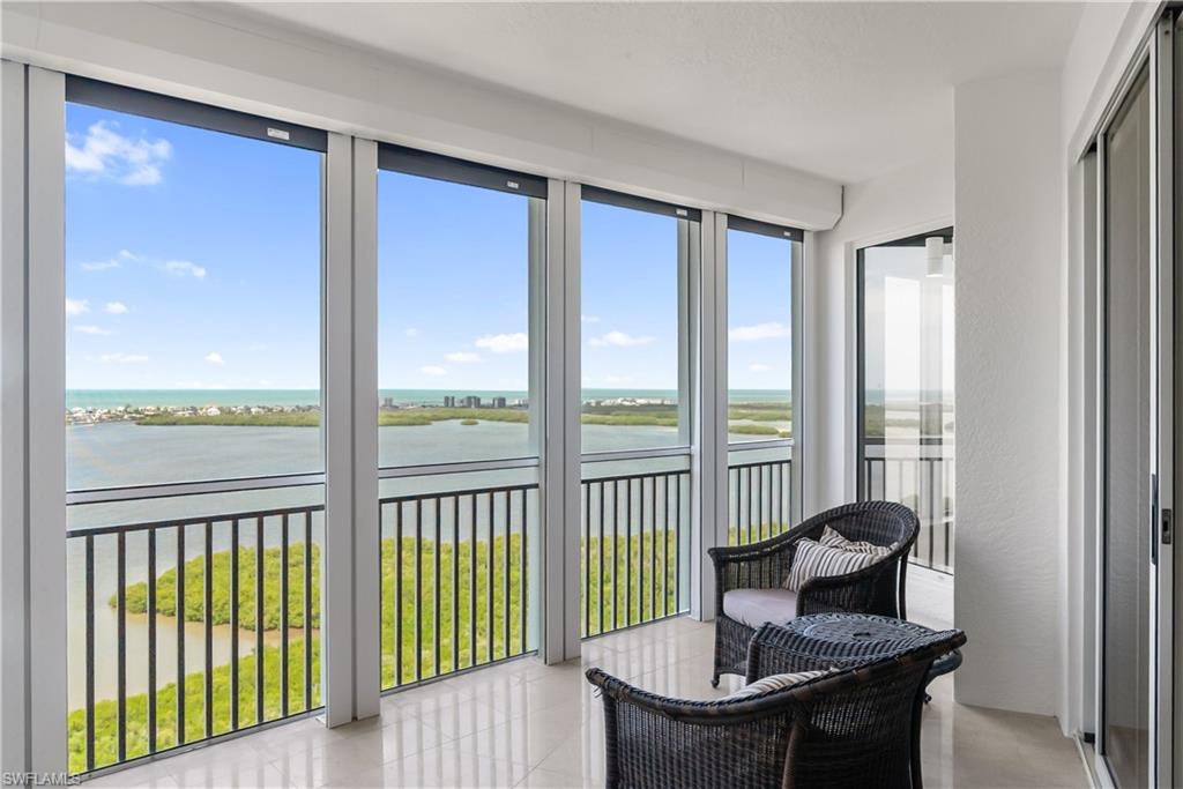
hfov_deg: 73.7
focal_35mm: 24
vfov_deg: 53.1
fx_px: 789
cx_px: 592
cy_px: 394
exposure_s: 1/200
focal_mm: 24
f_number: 11
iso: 1250
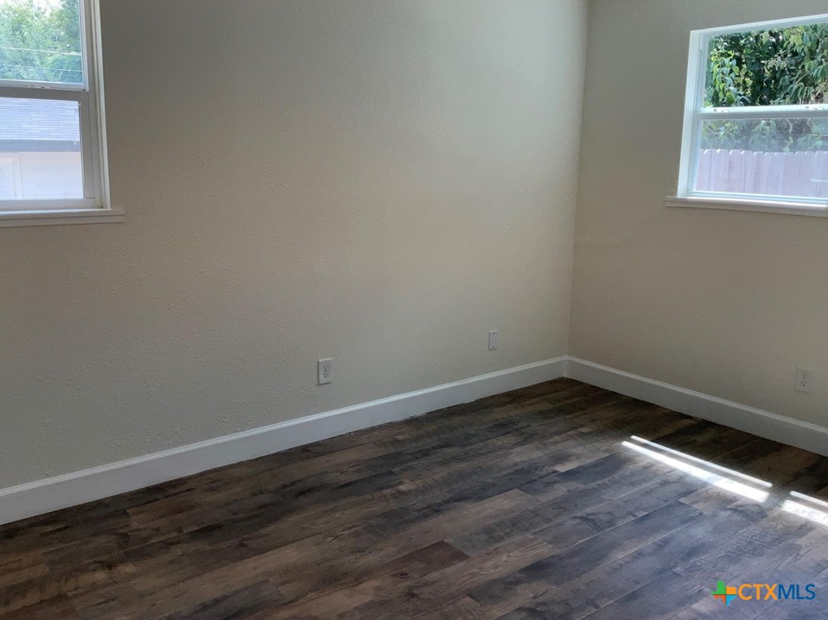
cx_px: 394
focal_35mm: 31
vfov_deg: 45.4
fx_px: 741
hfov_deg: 58.3
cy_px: 292
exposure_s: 1/210
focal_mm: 3
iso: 16
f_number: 1.8
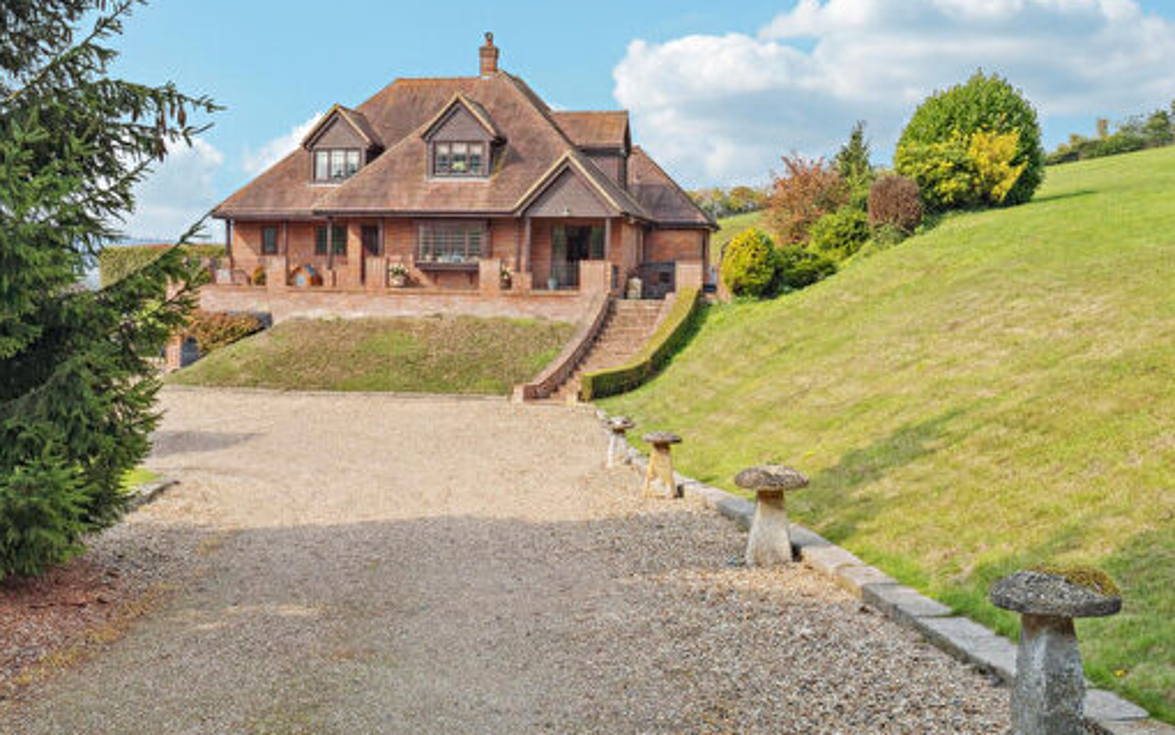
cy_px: 271
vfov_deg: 26.3
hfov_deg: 40.9
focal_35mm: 49
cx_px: 472
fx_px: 1569
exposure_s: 1/1000
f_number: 11
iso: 640
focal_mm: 35
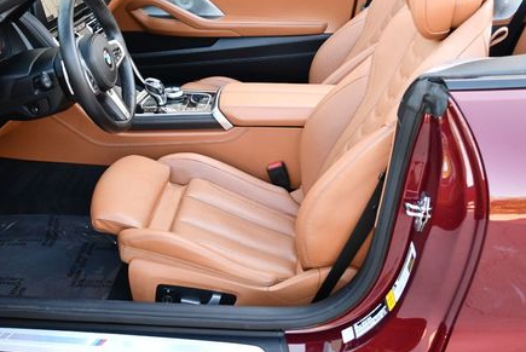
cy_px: 131
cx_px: 220
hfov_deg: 37.4
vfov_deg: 25.5
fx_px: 775
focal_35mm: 53
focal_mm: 18
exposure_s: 1/250
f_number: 3.5
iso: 640
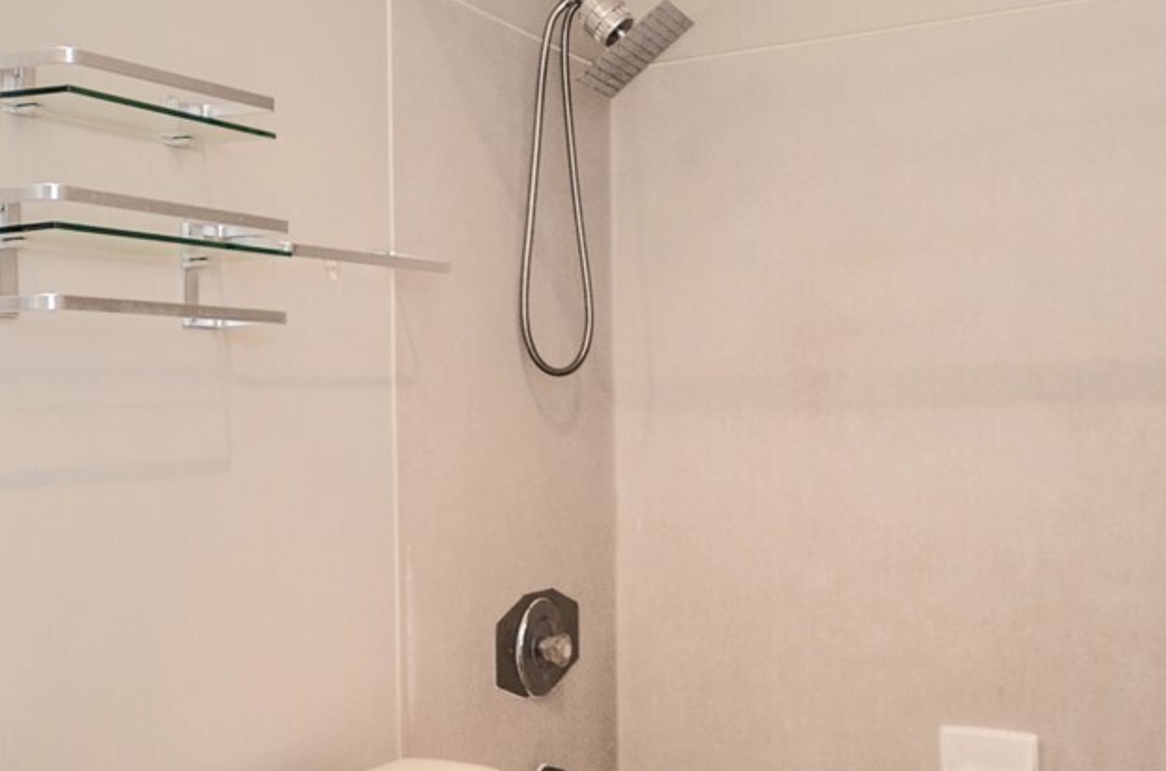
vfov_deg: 32.5
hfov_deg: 47.1
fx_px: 1325
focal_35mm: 41
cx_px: 440
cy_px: 392
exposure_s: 1/60
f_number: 4
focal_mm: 10
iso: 100
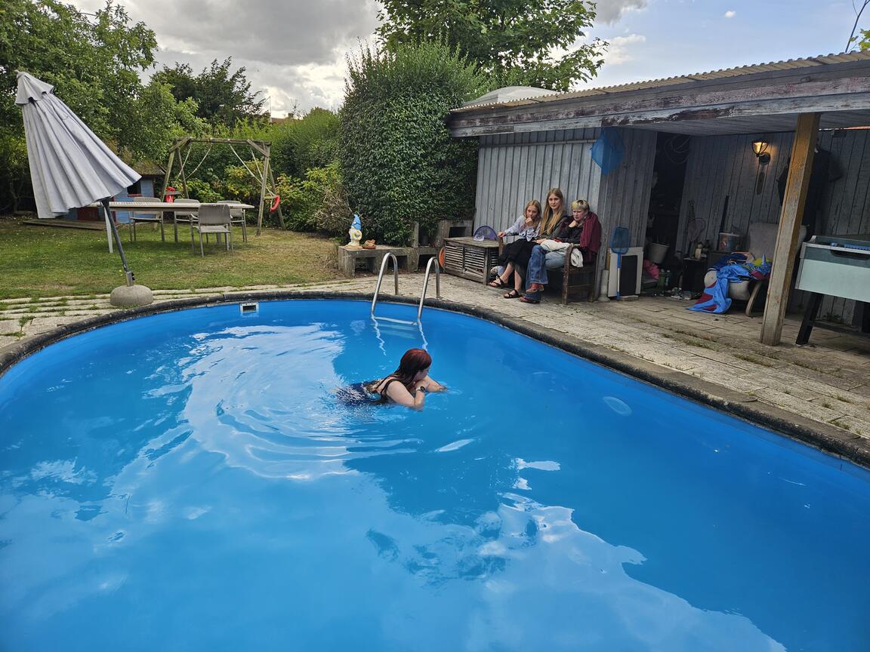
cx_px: 435
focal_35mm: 23
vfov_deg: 58.9
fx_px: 578
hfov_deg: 73.9
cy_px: 326
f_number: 1.8
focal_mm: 5.4
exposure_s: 1/505
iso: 25
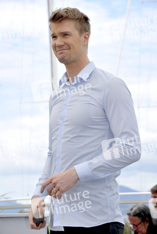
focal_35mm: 150
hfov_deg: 9.2
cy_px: 117
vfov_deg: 13.7
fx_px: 980
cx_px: 78
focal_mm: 150
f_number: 9
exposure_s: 1/250
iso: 200
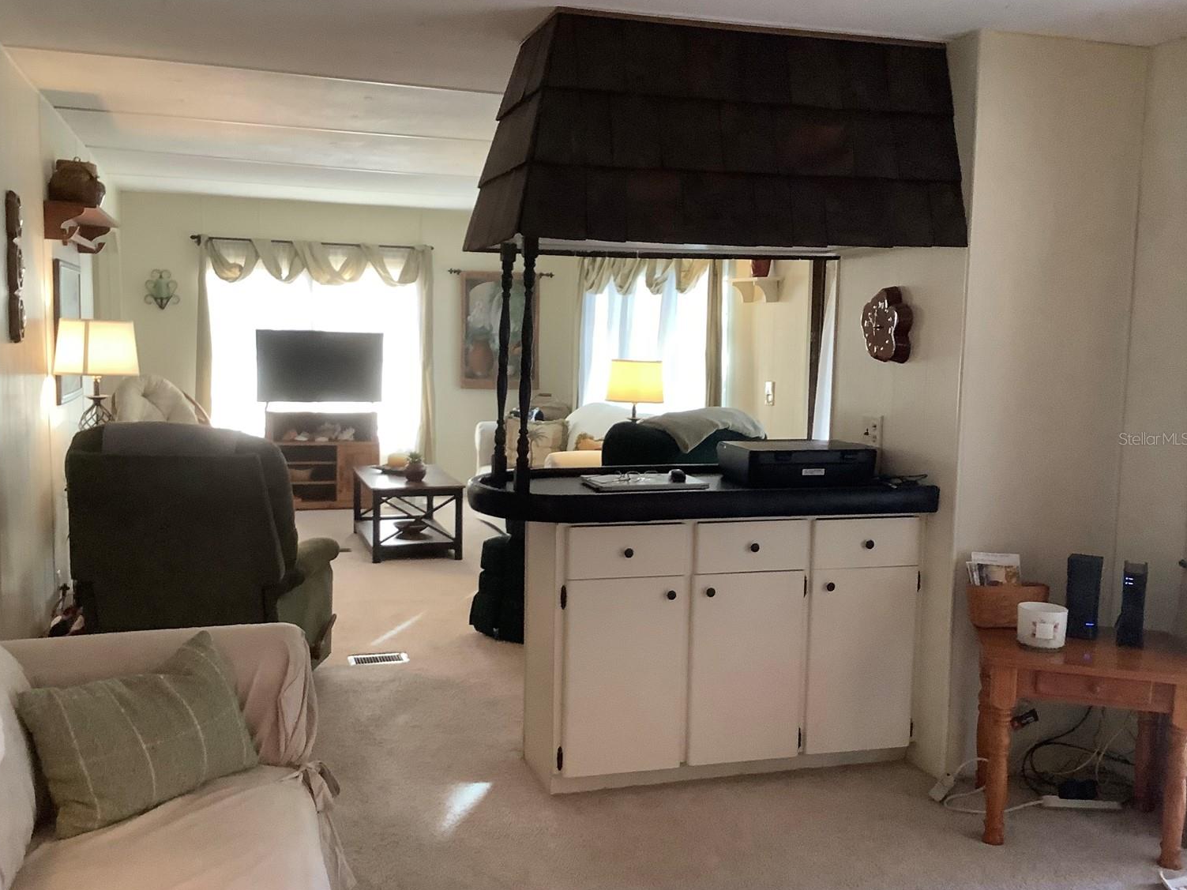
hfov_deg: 55.3
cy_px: 438
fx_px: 1131
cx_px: 562
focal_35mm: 33
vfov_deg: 42.9
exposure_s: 1/60
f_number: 2.4
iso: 250
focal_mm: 3.3
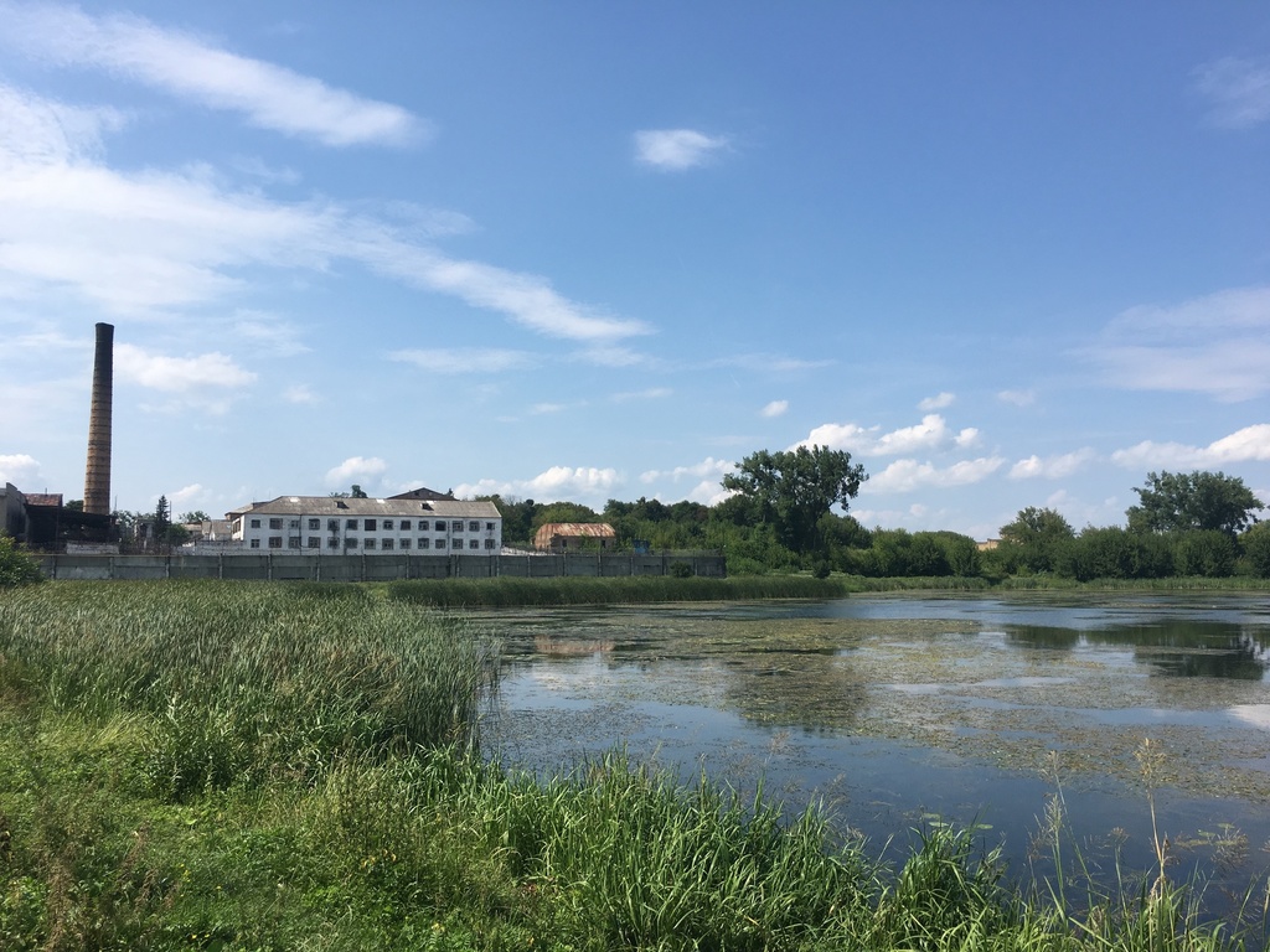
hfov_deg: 61.7
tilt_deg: +5.0
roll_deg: +0.1
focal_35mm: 29
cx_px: 635
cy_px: 476
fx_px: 1064
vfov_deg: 48.2
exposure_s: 1/1972
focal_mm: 4.15
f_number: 2.2
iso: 25
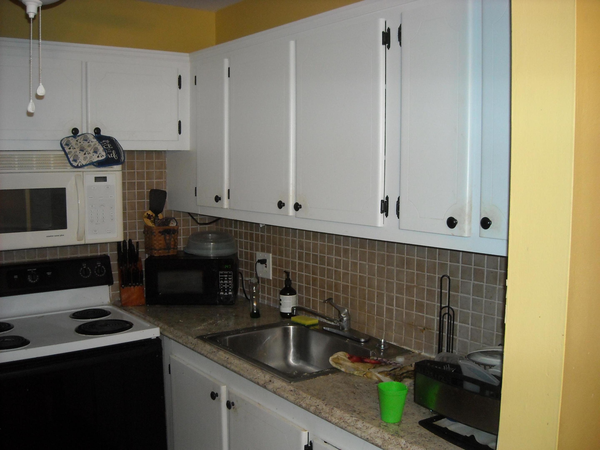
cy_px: 225
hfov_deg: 52.6
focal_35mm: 35
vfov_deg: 40.7
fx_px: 607
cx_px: 300
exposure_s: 1/60
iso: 200
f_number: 2.8
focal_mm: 5.7
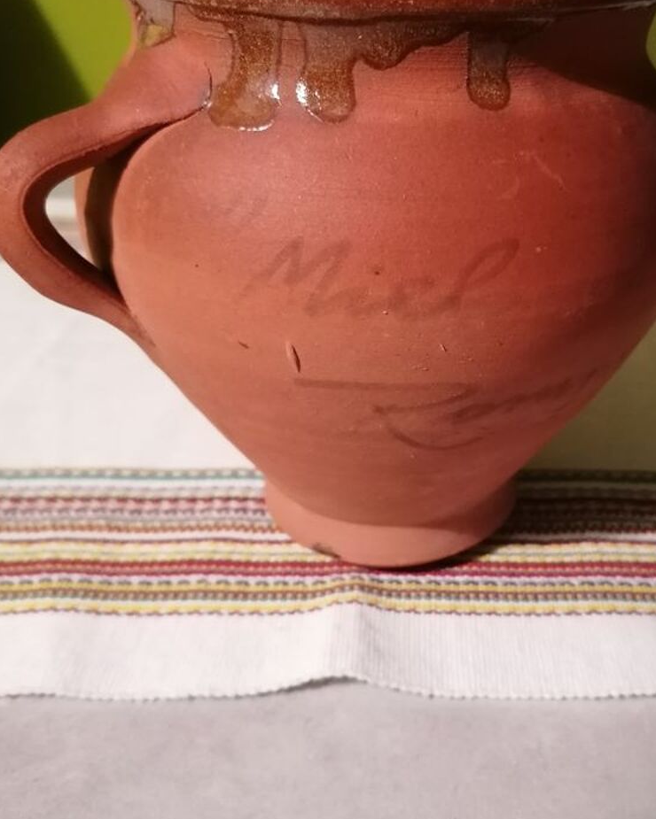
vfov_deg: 47.9
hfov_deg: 38.8
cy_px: 395
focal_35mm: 38
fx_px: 922
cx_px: 427
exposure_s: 1/16.7
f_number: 1.8
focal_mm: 4.75
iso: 1250
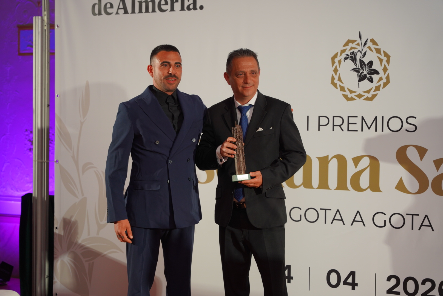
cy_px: 148
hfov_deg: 28.8
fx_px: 862
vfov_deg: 19.5
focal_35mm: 70
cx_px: 222
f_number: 2.8
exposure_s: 1/200
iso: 800
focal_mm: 70
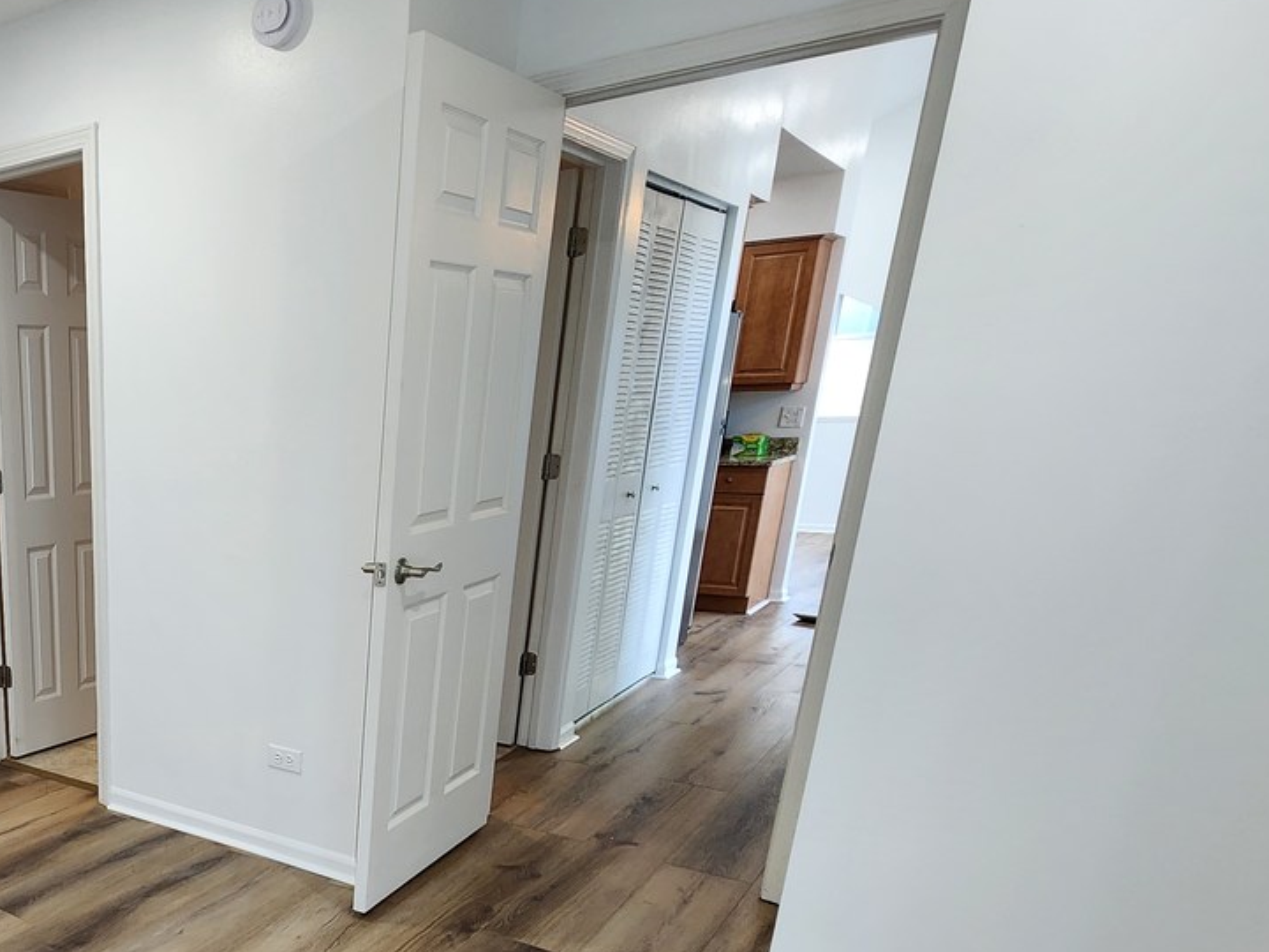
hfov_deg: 56.1
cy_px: 728
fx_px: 953
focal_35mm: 26
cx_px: 79
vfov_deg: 50.6
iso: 200
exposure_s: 1/60
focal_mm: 2.2
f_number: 2.2
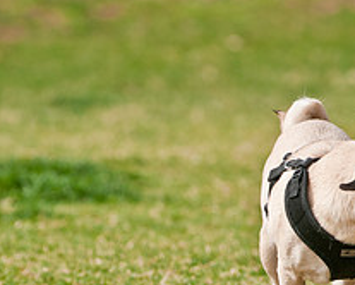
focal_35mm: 788
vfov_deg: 2.0
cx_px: 165
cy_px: 270
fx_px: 8287
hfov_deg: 2.5
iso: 200
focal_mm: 200
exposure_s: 1/800
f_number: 5
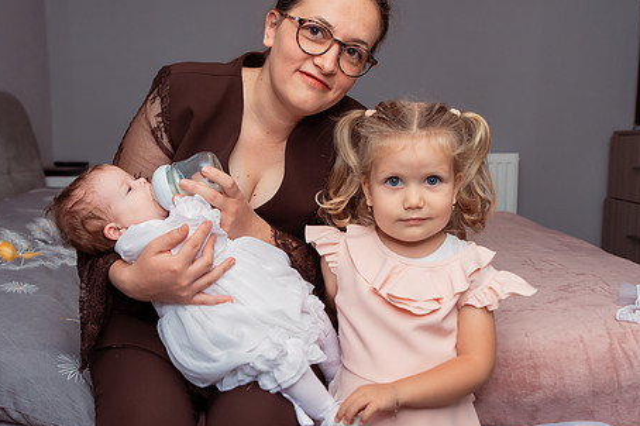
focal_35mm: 42
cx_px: 265
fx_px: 746
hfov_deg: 46.2
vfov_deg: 31.8
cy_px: 216
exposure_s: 1/250
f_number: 3.5
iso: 500
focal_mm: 31
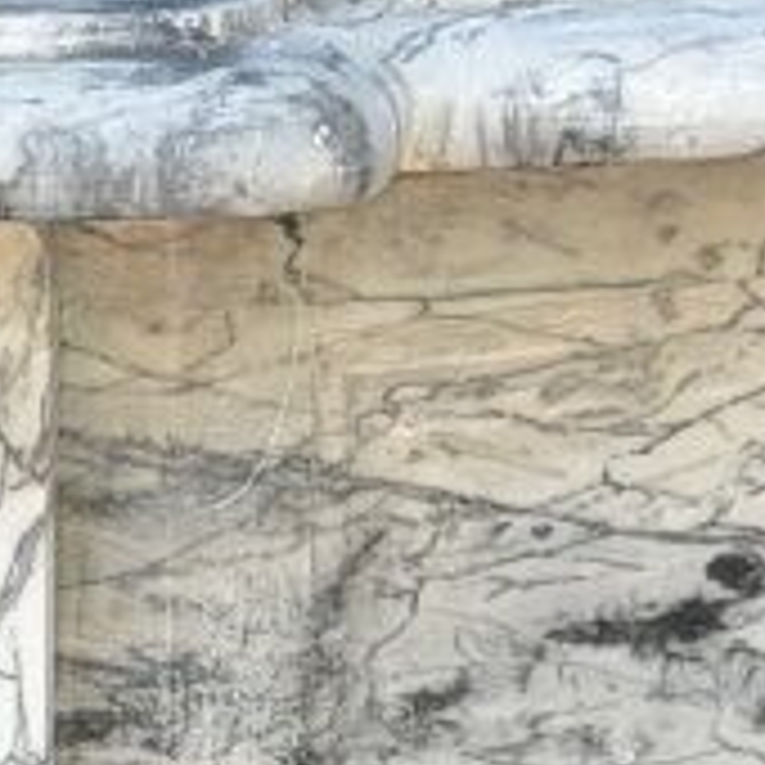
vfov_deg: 5.8
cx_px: -508
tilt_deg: -15.2
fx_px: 7476
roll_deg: -0.3
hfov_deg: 5.8
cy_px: 958
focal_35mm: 299
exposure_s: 1/398
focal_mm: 6.76
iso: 64
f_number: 1.78
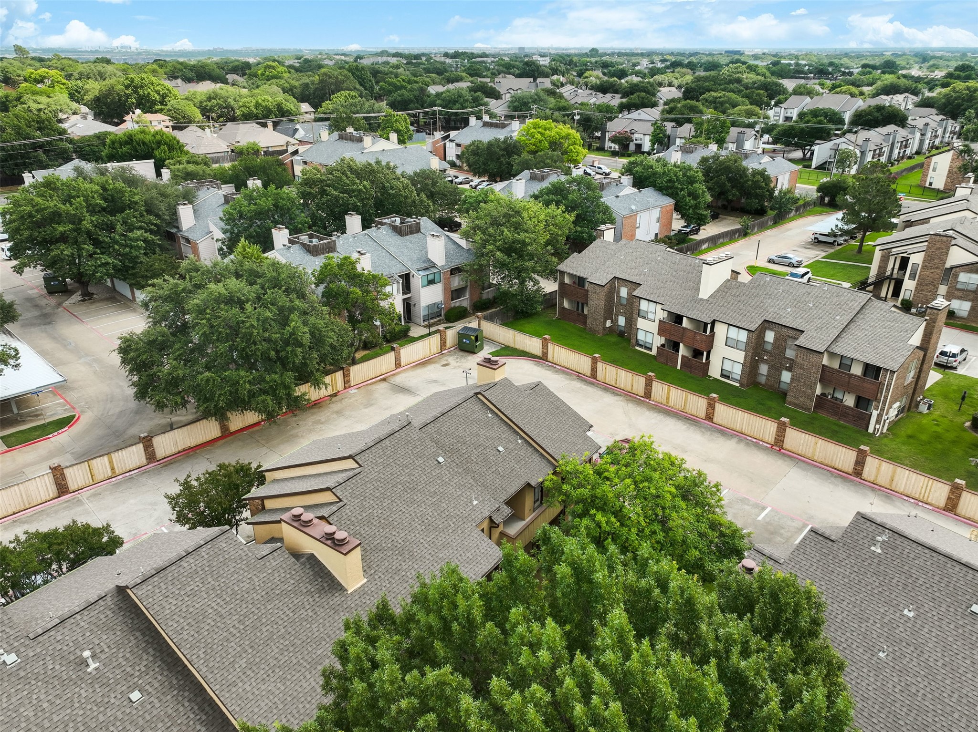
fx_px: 678
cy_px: 366
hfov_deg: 71.6
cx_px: 489
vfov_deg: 56.8
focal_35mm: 24
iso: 150
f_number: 2.8
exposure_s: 1/1250
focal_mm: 12.29
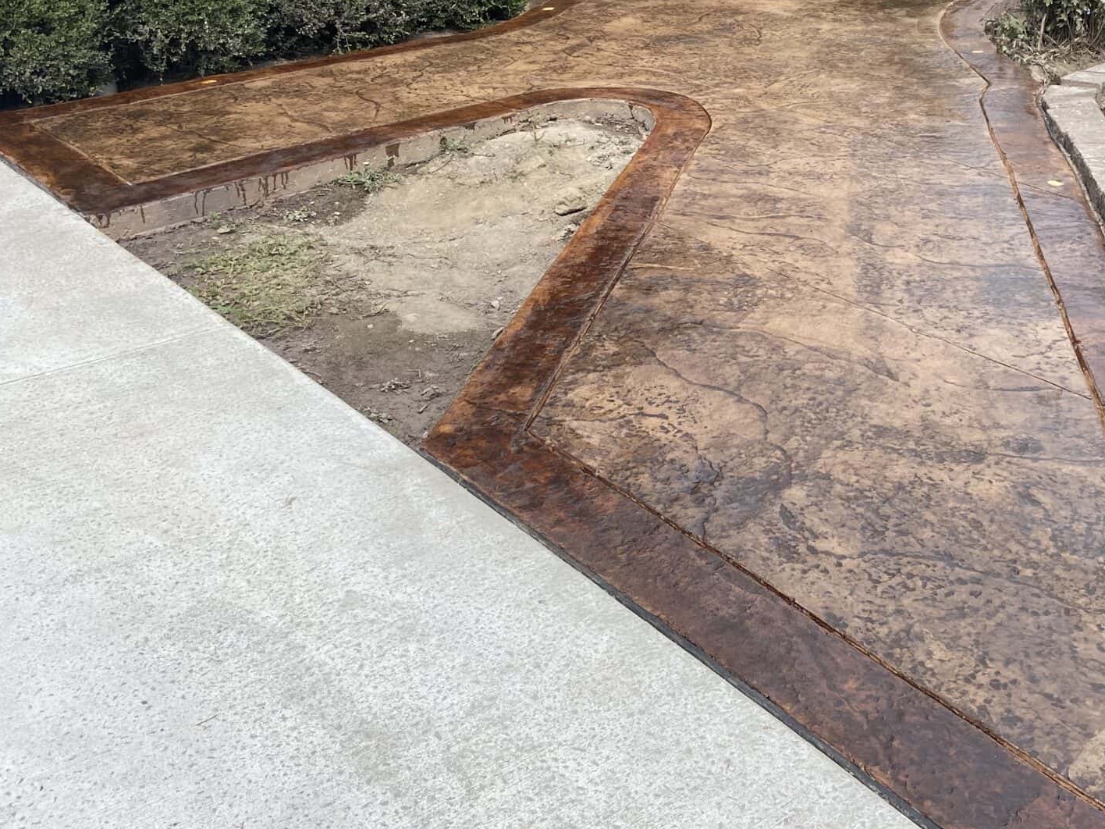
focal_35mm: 47
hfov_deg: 39.9
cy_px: 197
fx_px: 1500
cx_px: 745
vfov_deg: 30.3
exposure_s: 1/2183
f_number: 1.8
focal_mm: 4.25
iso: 32
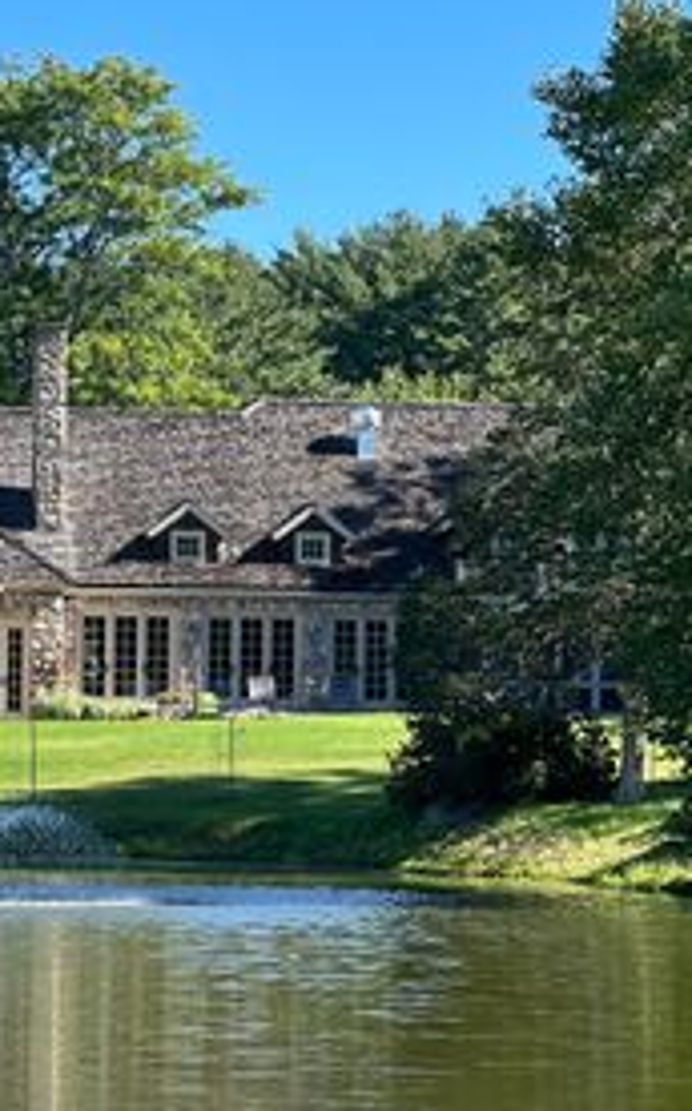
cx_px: -36
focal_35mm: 148
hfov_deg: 8.8
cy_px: 578
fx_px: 4475
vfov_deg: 14.1
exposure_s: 1/334
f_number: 2.8
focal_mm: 9
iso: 32
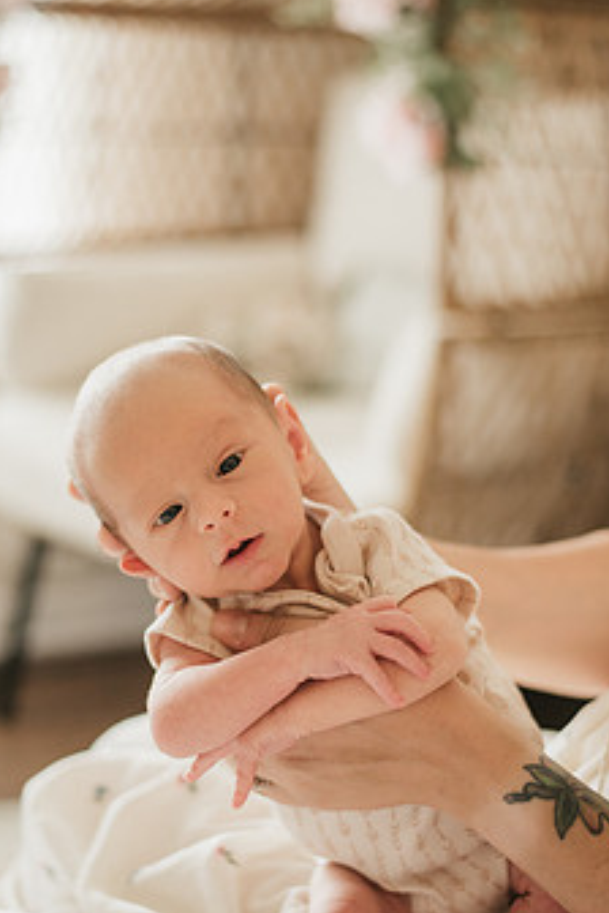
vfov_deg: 30.1
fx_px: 1700
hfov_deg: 20.3
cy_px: 503
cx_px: 264
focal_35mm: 67
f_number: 2
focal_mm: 50
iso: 1250
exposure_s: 1/320
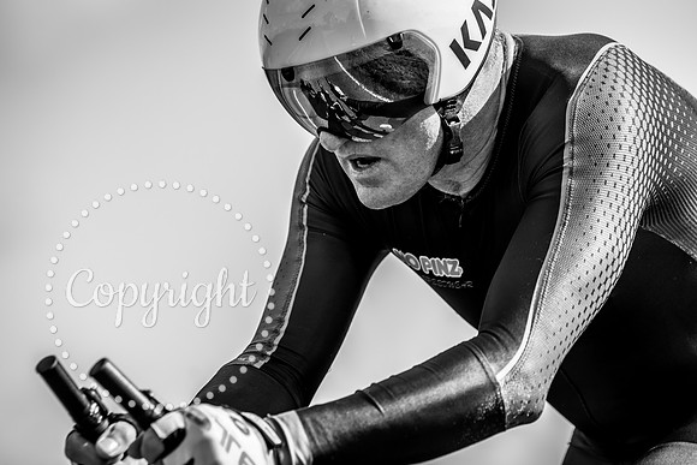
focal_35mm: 191
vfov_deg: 7.2
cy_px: 232
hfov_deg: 10.8
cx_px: 348
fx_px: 3699
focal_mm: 191
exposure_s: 1/1000
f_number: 5
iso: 160
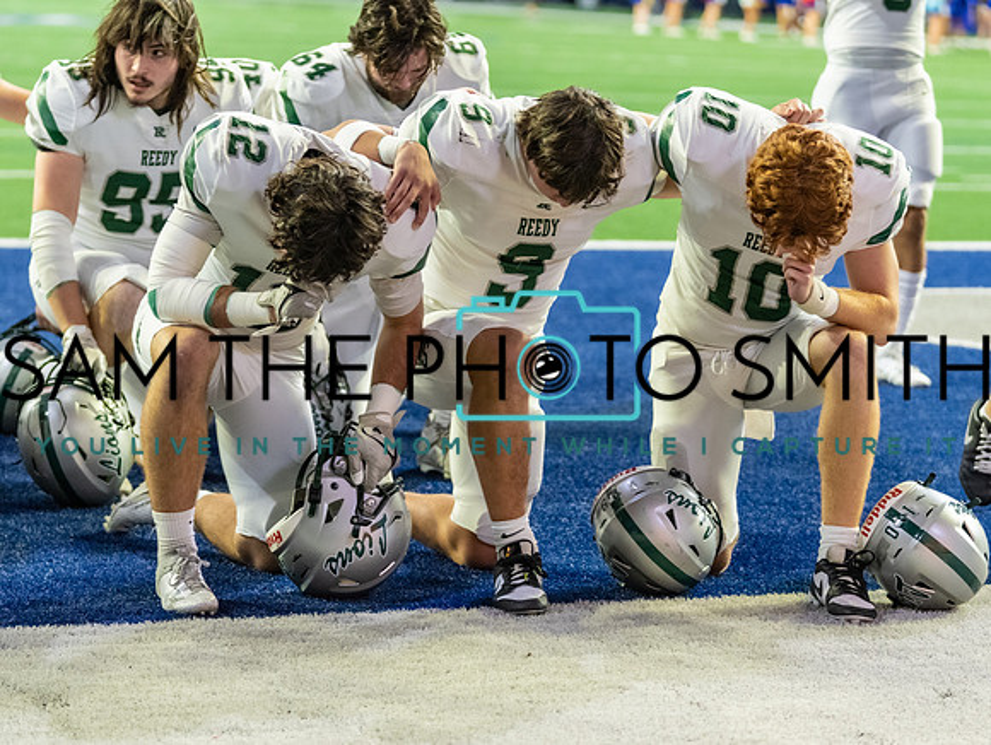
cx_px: 542
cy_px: 368
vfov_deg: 11.2
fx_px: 3792
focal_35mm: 132
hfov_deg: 14.9
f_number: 2.8
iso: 3200
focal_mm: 96
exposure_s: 1/320
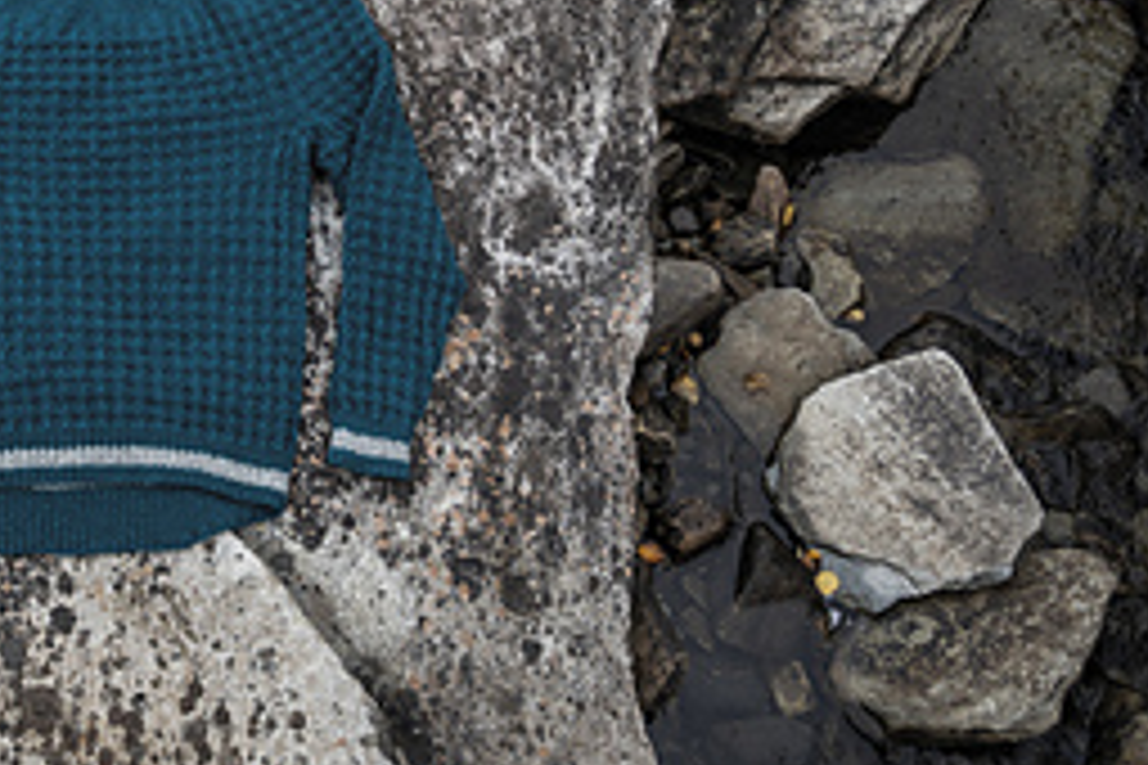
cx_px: 81
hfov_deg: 34.0
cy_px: 281
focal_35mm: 55
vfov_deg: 24.5
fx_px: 1754
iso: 200
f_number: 3.5
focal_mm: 28
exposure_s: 1/200
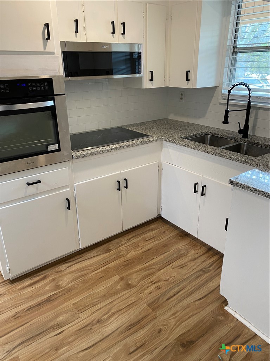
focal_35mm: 26
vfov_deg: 67.3
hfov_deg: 53.1
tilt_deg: -21.8
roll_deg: +1.9
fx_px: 270
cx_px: 135
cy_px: 180
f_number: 1.8
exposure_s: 1/60
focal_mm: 4.25
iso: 100
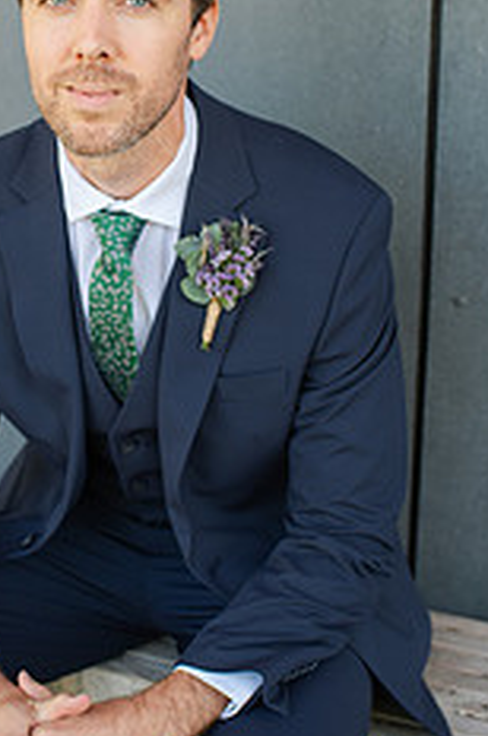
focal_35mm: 68
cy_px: 254
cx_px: 119
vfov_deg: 29.5
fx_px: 1387
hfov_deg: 19.8
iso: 400
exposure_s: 1/320
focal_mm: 35
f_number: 3.2
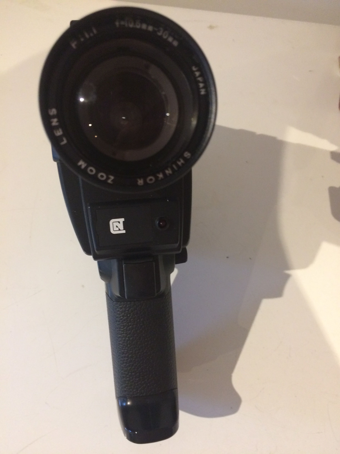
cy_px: 227
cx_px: 170
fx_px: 380
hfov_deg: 48.2
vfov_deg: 61.7
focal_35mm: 29
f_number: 2.2
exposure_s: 1/20
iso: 320
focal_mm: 4.15
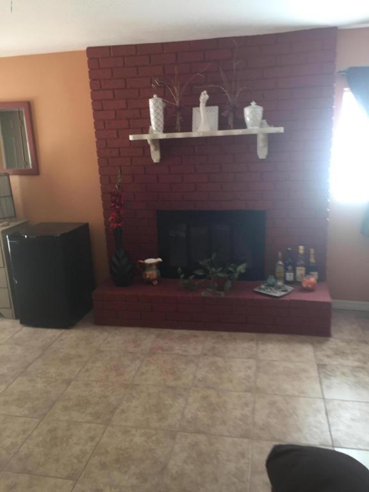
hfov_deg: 48.2
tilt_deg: -16.9
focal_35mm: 29
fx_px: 412
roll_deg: +2.4
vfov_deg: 61.7
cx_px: 184
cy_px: 246
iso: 100
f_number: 2.2
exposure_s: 1/30
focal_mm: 4.15
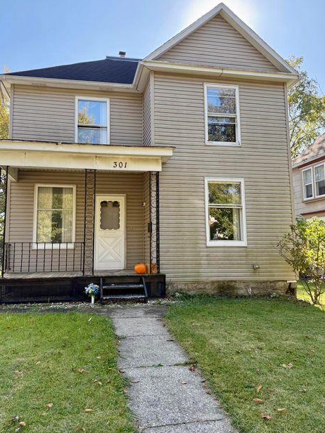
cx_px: 151
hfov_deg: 53.0
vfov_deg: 67.3
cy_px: 212
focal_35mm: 26
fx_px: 325
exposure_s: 1/788
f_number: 1.78
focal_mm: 6.76
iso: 100
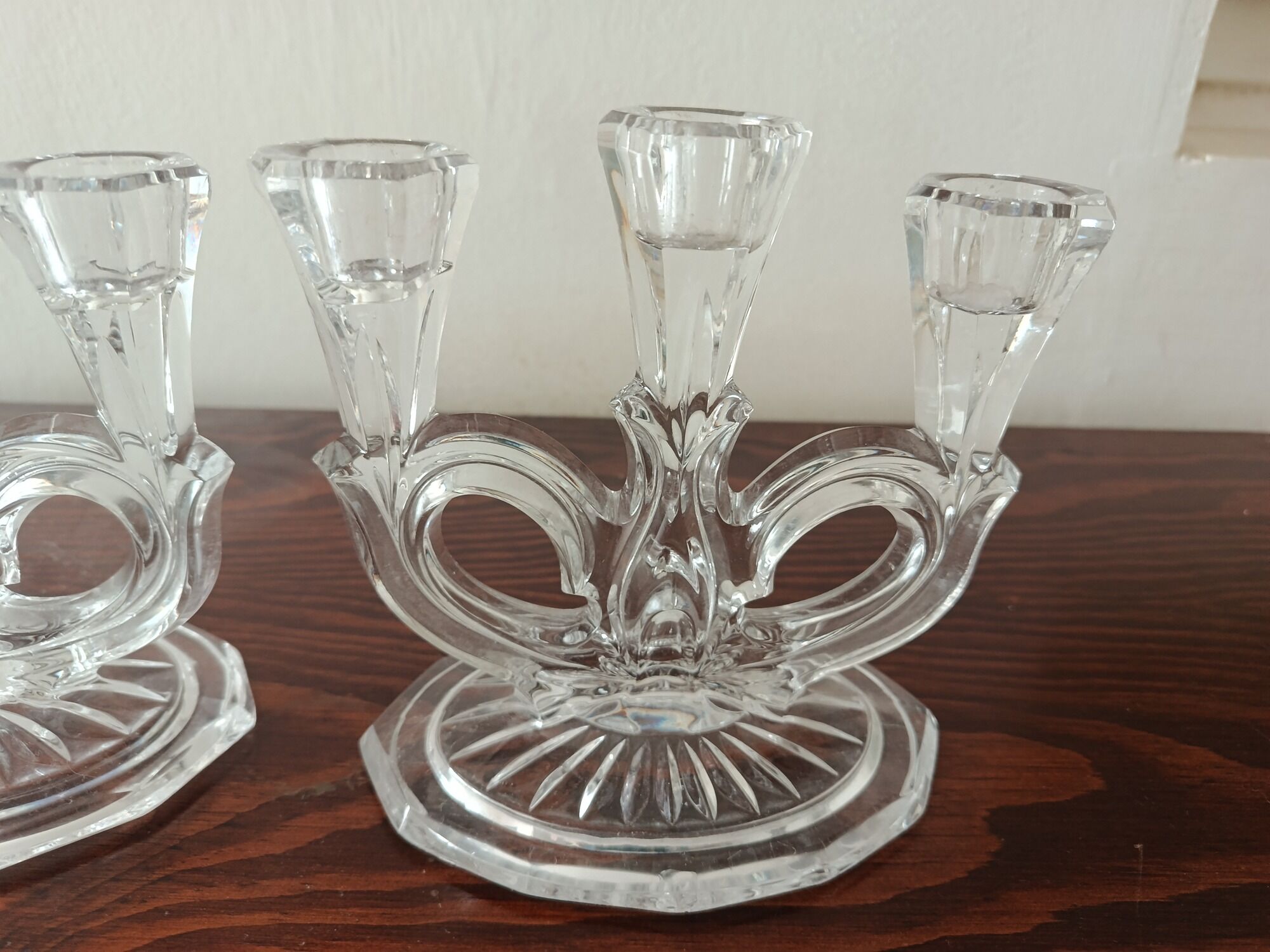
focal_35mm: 24
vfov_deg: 56.8
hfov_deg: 71.6
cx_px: 635
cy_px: 476
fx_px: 881
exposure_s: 1/50
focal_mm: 5.24
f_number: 1.7
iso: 640
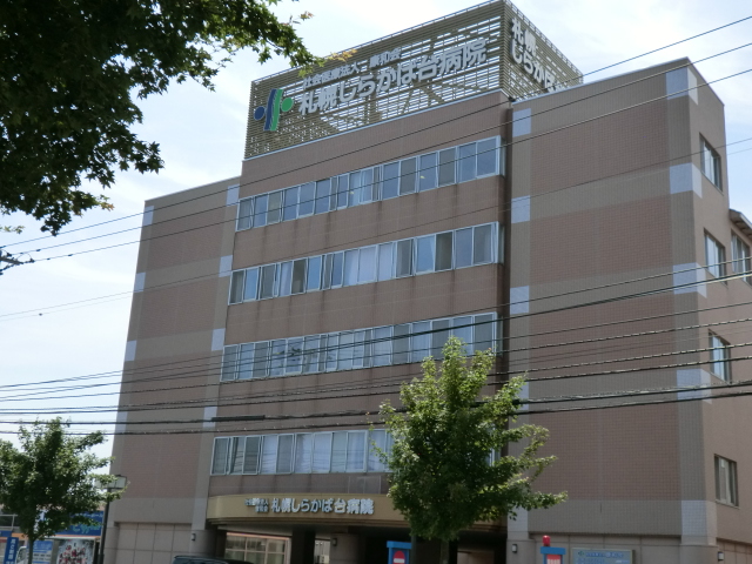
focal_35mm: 45
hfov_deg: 42.1
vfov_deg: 32.2
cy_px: 282
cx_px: 376
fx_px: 978
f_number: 4.3
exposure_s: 1/800
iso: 50
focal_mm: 8.2
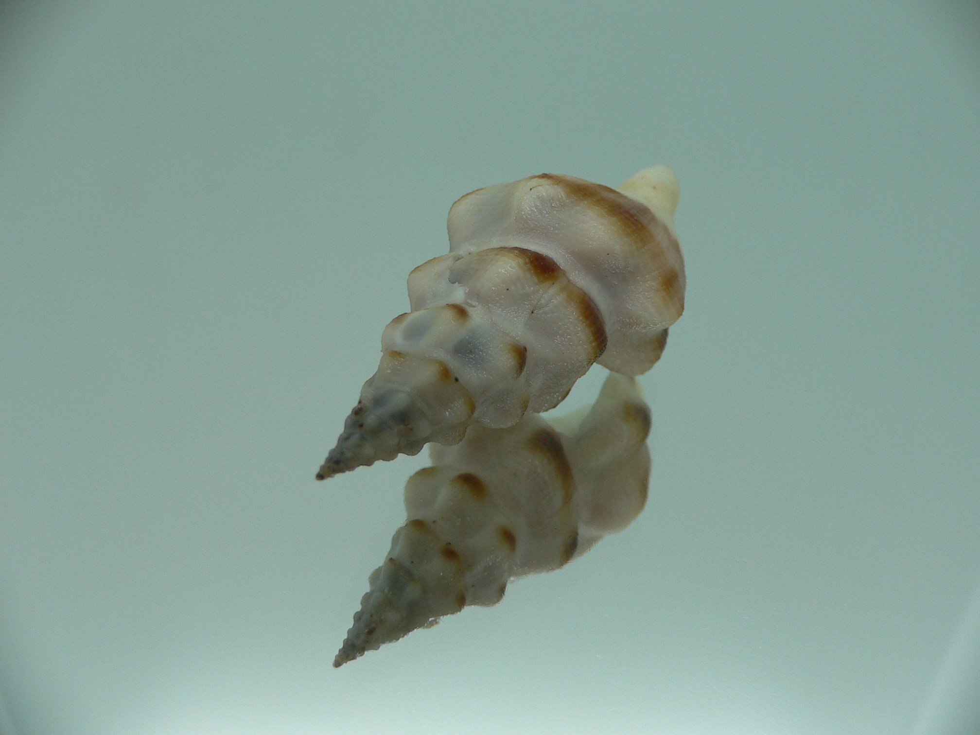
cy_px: 368
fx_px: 991
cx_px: 490
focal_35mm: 35
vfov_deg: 40.7
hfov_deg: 52.6
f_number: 2.8
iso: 80
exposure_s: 1/60
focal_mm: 4.6
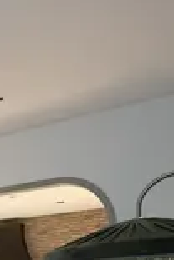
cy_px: 323
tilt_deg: -4.2
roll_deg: +1.5
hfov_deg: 20.9
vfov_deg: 29.7
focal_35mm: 56
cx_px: -79
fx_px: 406
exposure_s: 1/60
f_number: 2.2
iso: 640
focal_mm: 2.22
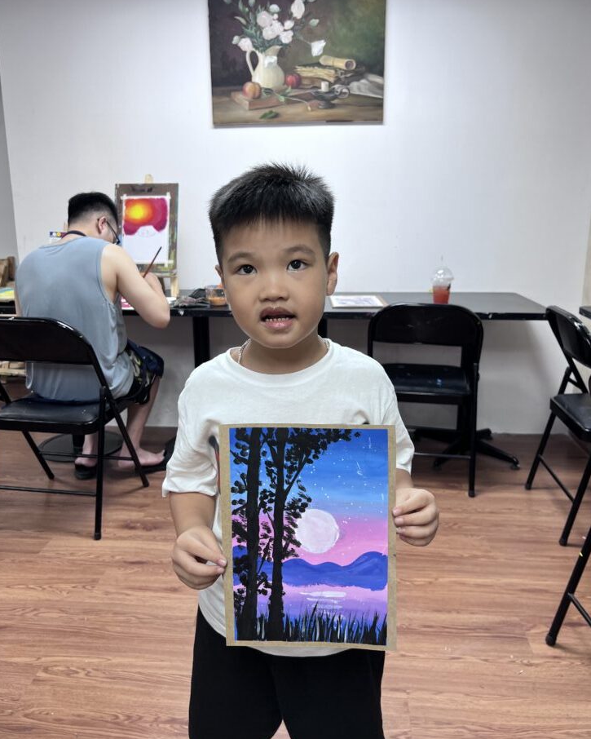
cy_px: 347
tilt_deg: -14.9
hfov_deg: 51.5
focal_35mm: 28
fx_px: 612
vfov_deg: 62.2
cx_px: 298
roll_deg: +0.3
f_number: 1.5
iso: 50
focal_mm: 5.7
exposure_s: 1/100
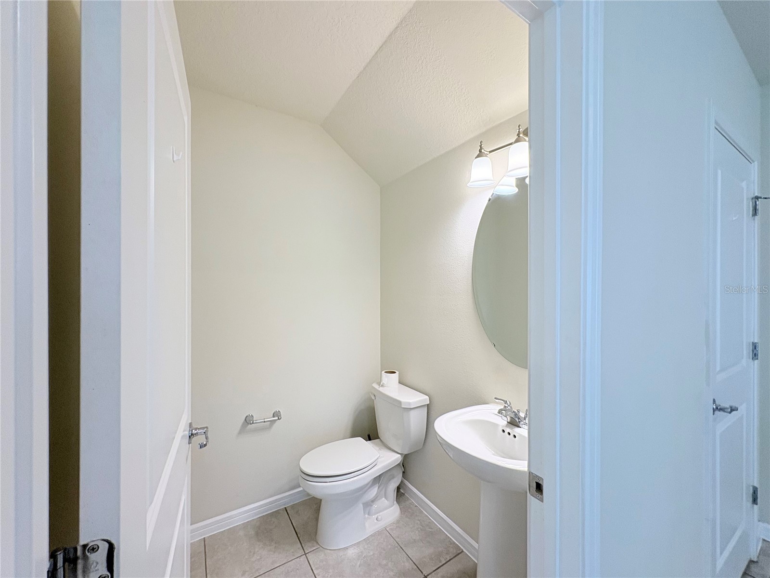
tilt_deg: +1.2
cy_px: 289
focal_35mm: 14
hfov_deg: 102.1
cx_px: 385
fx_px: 311
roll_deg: +0.8
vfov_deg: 85.7
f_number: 2.2
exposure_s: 1/120
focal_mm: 2.22
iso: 250
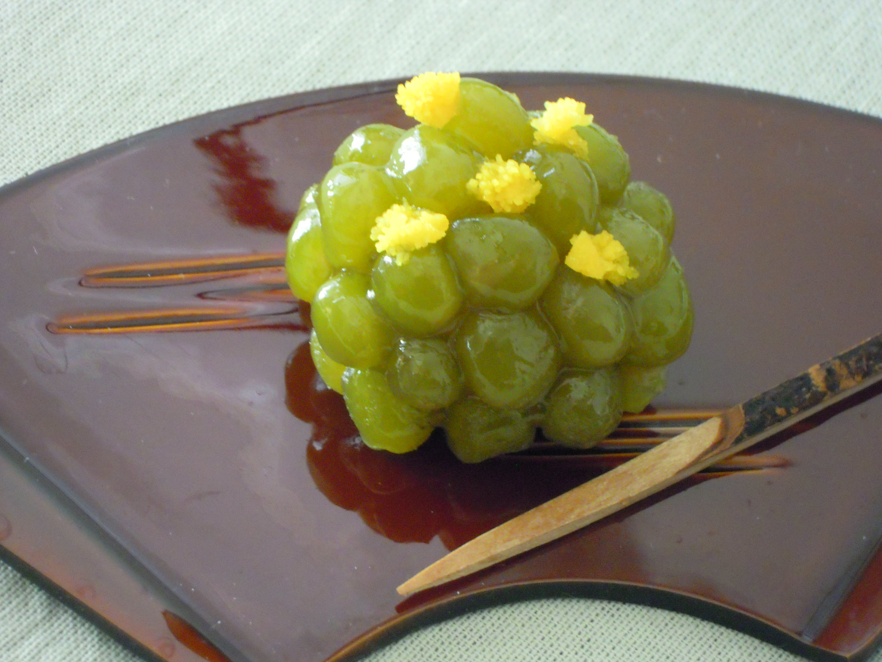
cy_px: 331
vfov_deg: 13.1
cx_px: 441
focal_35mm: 113
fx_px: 2879
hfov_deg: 17.4
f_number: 5.9
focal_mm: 20.3
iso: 800
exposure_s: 1/15
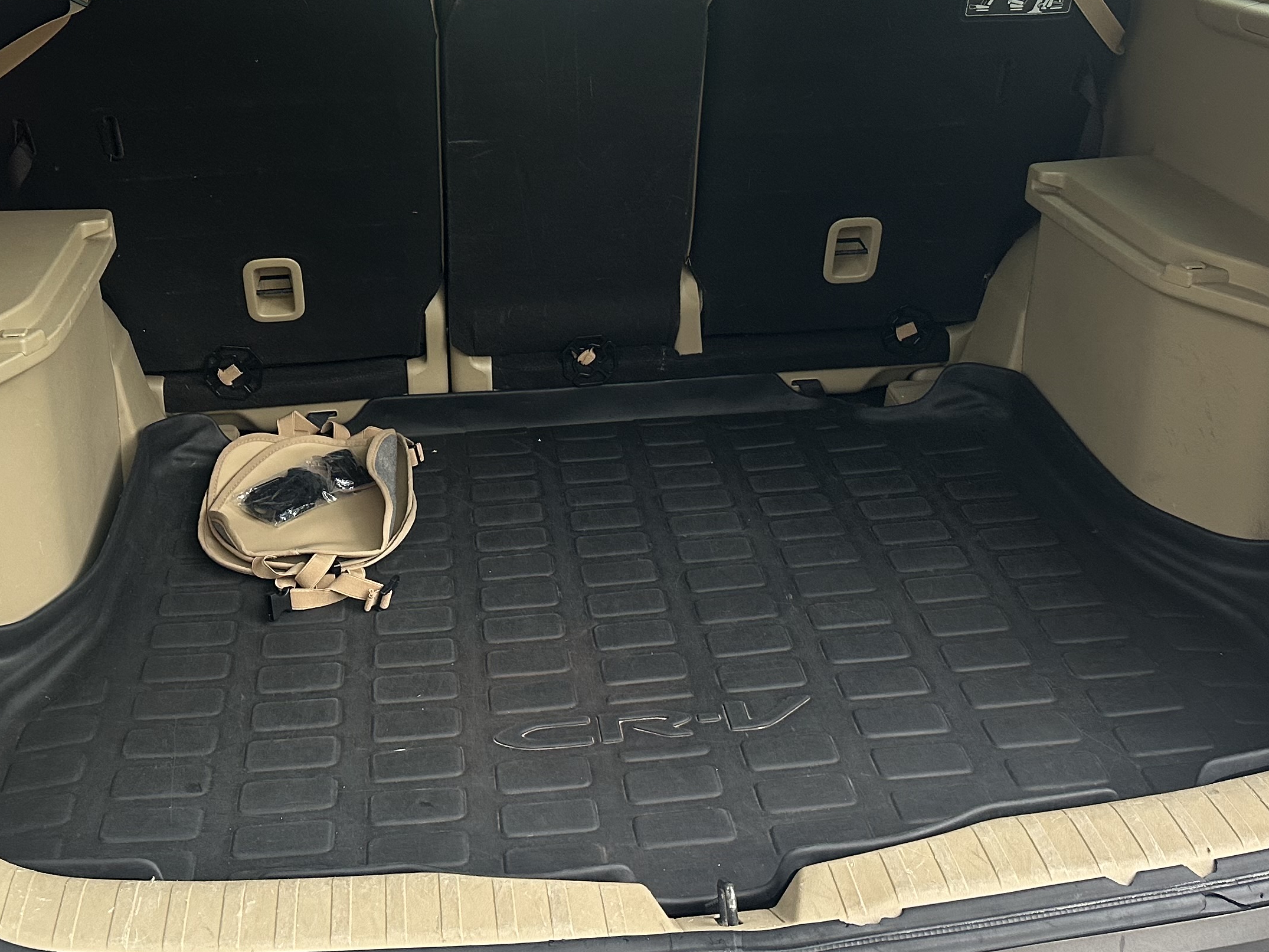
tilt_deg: -18.6
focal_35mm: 45
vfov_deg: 31.7
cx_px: 578
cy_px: 261
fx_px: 1650
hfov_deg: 42.0
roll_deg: +0.7
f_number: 1.78
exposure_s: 1/60
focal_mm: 6.86
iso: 250
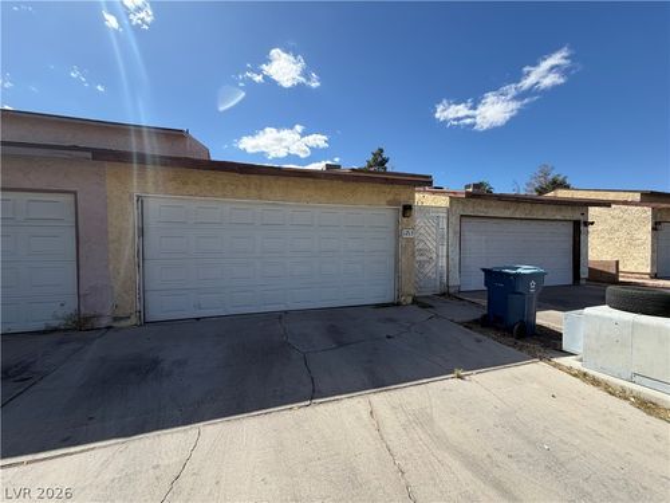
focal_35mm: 14
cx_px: 335
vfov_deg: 85.7
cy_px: 252
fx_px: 271
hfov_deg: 102.1
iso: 25
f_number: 2.2
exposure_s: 1/901
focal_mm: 2.22
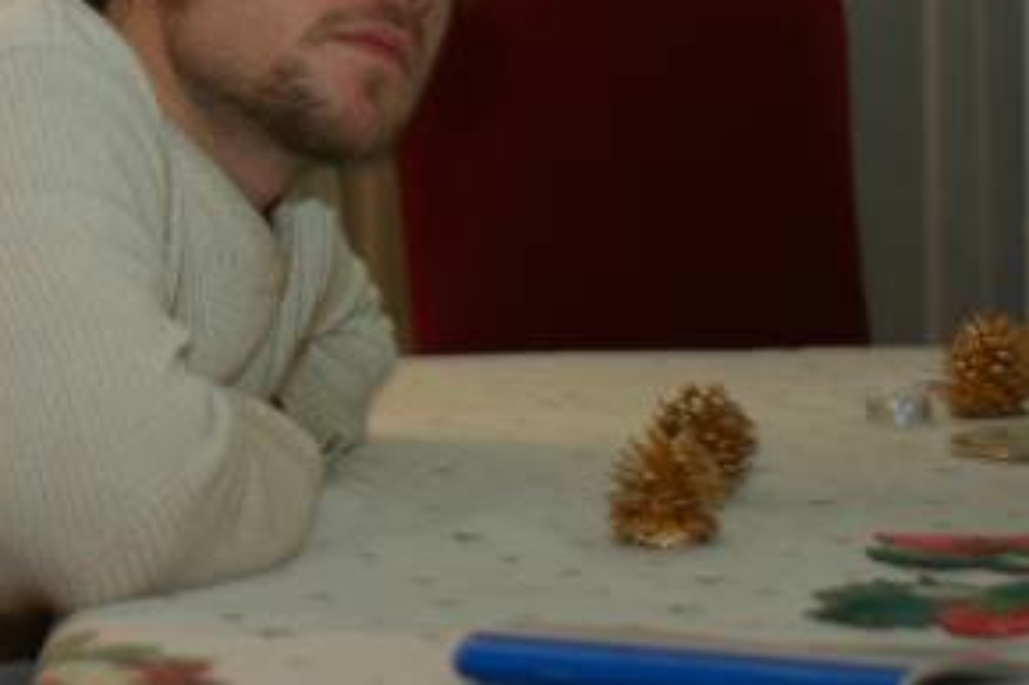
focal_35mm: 119
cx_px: 248
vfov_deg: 11.5
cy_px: 181
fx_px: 3399
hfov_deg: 17.1
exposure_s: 1/15
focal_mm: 46
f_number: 4.5
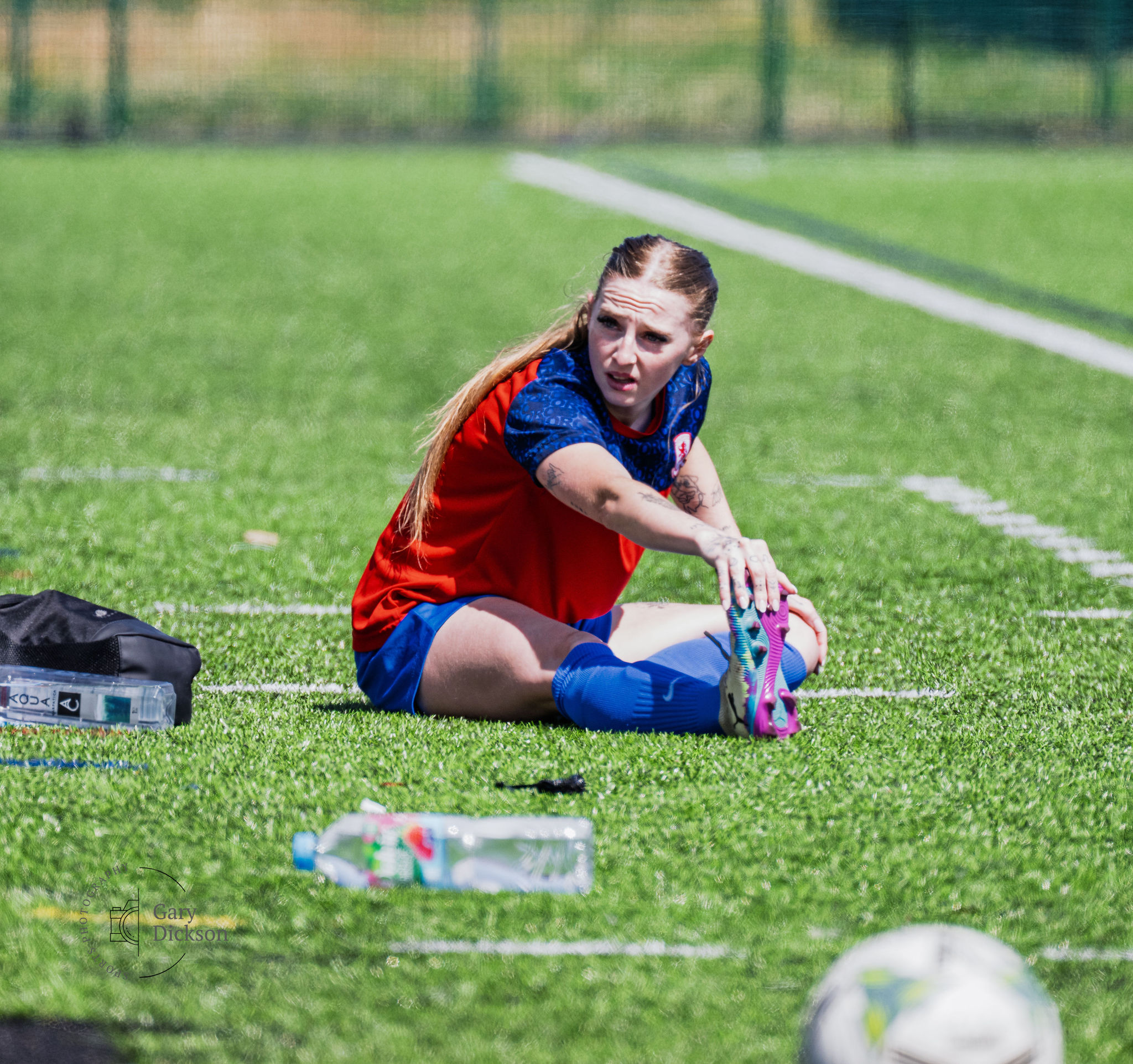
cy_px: 422
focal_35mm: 608
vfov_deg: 2.8
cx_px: 632
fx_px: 21855
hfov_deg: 3.0
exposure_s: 1/1000
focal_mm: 400
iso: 500
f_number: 5.6
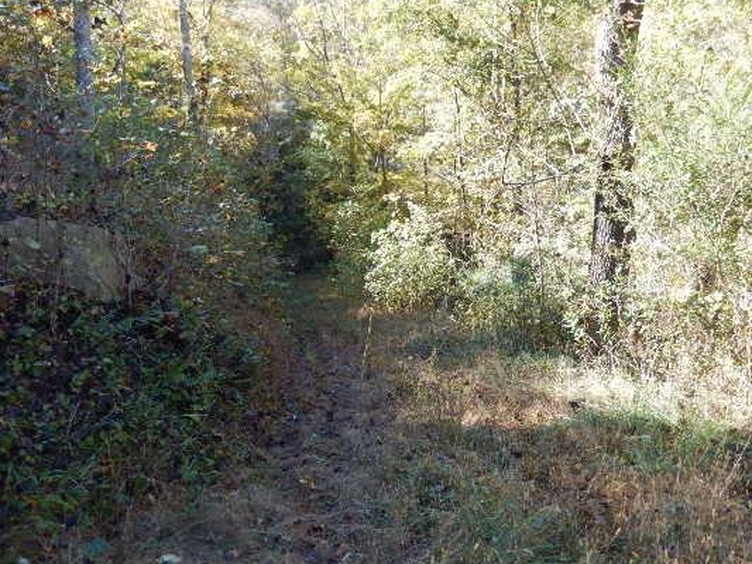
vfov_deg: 46.8
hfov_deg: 59.9
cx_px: 384
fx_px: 652
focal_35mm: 30
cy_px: 298
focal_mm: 4.5
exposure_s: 1/100
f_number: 3.4
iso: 125
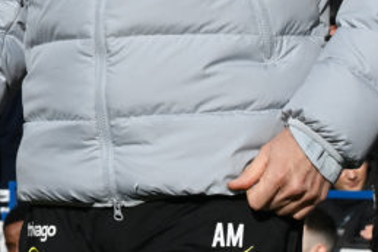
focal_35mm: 277
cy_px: -65
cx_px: 48
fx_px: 2910
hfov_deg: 7.4
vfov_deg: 4.9
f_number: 13
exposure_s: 1/1600
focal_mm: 70
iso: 800
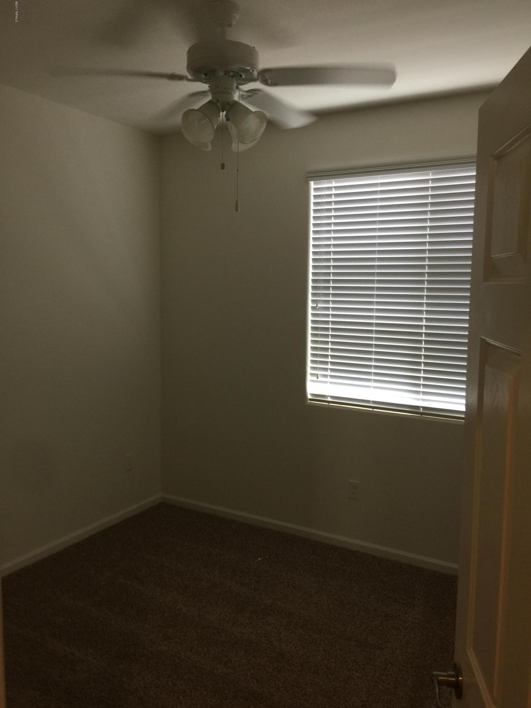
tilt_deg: -6.5
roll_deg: +0.0
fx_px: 593
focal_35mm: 29
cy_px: 354
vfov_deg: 61.7
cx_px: 266
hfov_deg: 48.2
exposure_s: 1/30
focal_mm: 4.15
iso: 40
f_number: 2.2
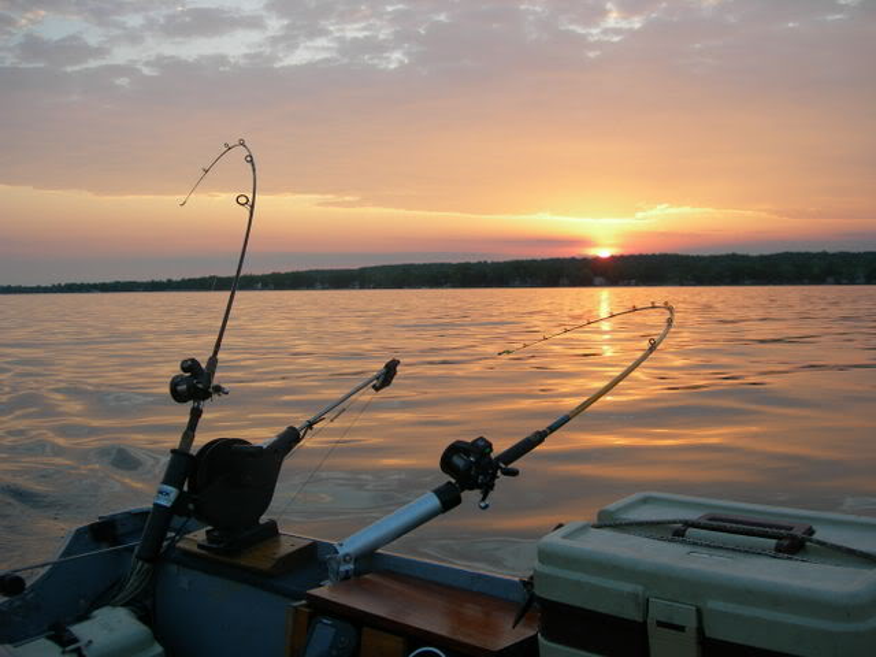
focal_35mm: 38
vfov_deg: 37.7
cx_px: 438
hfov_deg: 49.0
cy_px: 328
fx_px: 962
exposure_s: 1/167
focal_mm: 7.8
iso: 50
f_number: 2.8
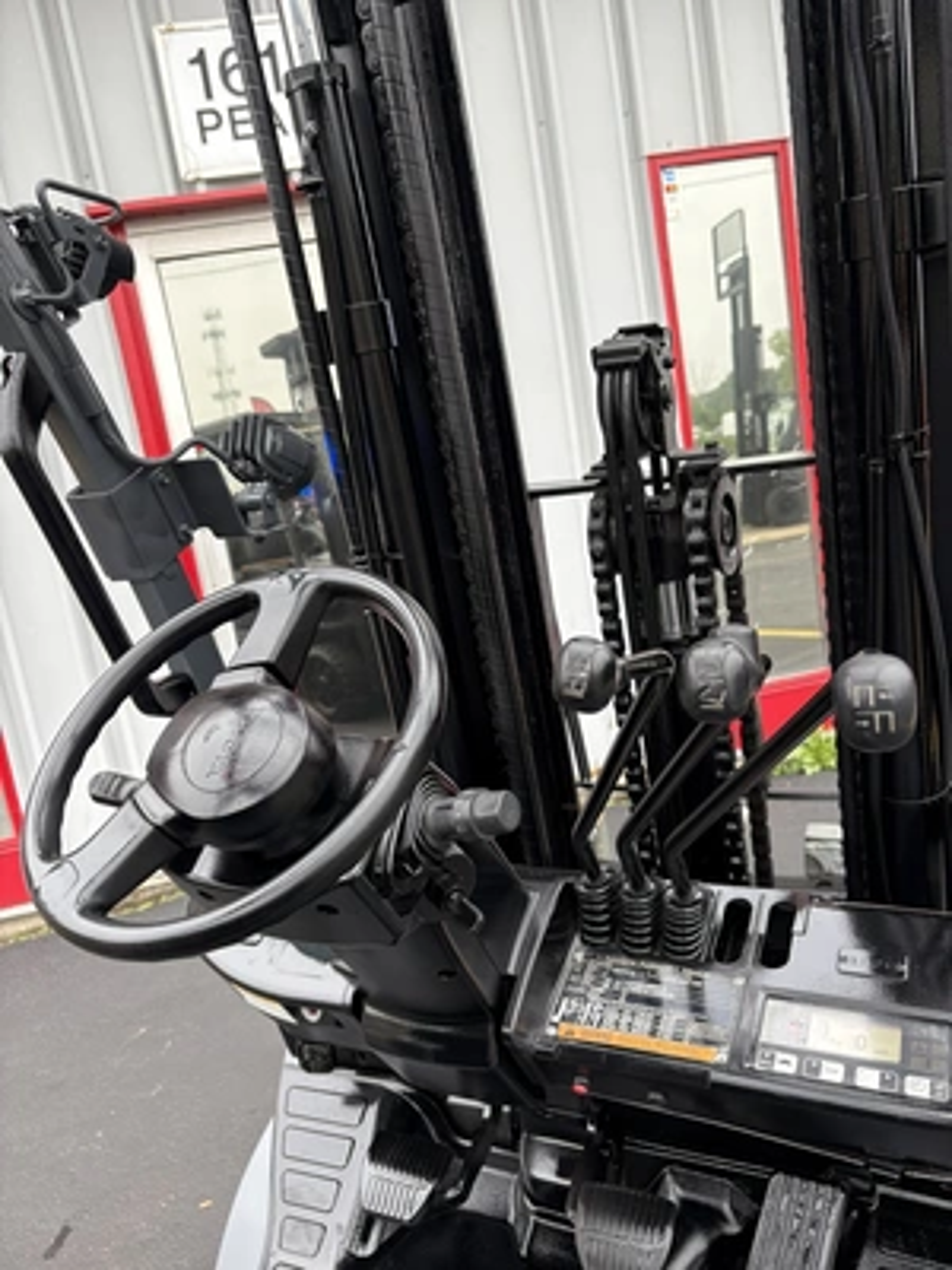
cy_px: 635
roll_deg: +8.9
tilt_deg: -9.2
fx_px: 953
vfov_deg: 67.3
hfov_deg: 53.1
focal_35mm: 26
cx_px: 476
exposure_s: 1/346
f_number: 1.6
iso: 50
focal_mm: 5.96
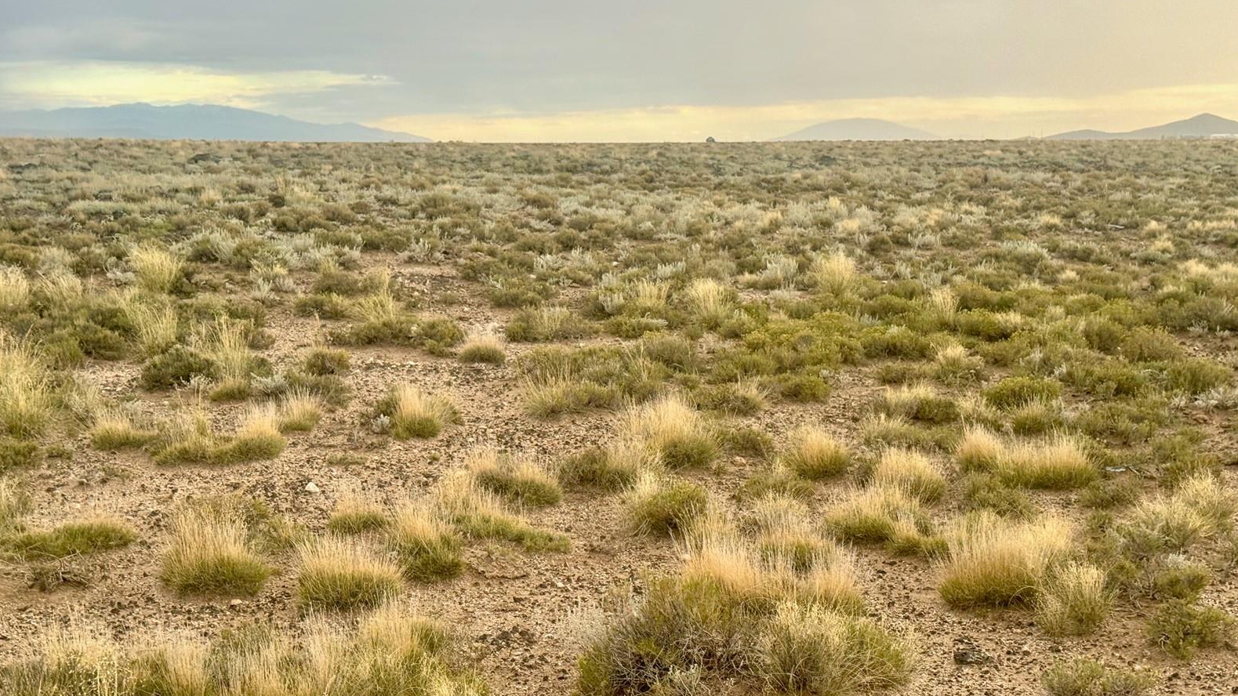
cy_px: 368
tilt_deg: -7.2
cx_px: 621
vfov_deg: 22.6
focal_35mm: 53
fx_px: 1740
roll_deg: +0.8
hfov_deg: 39.2
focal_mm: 6.76
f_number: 1.78
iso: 100
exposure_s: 1/119
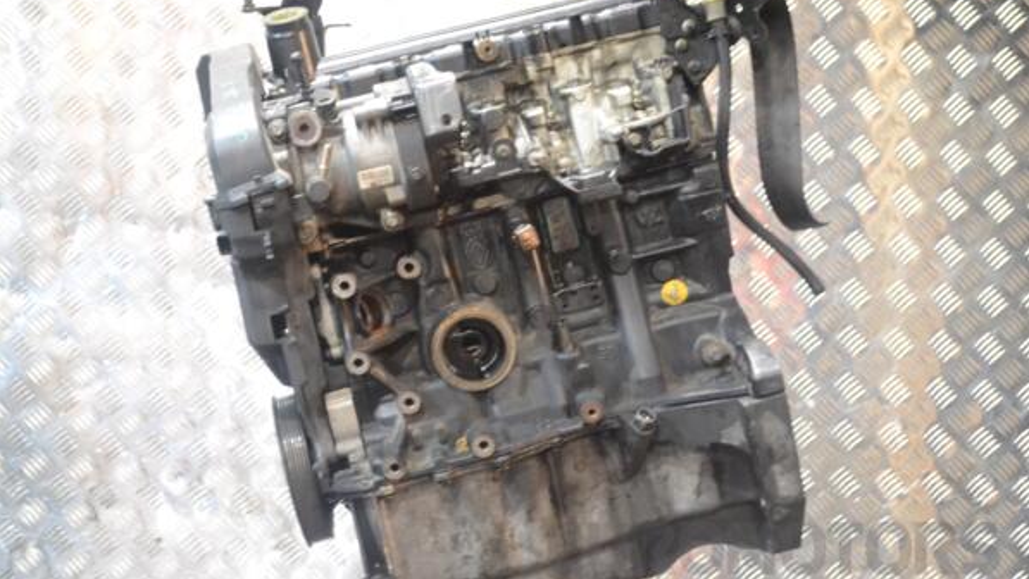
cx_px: 515
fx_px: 1637
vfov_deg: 20.1
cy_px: 319
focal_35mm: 60
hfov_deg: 34.9
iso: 3200
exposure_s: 1/30
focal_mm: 38
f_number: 5
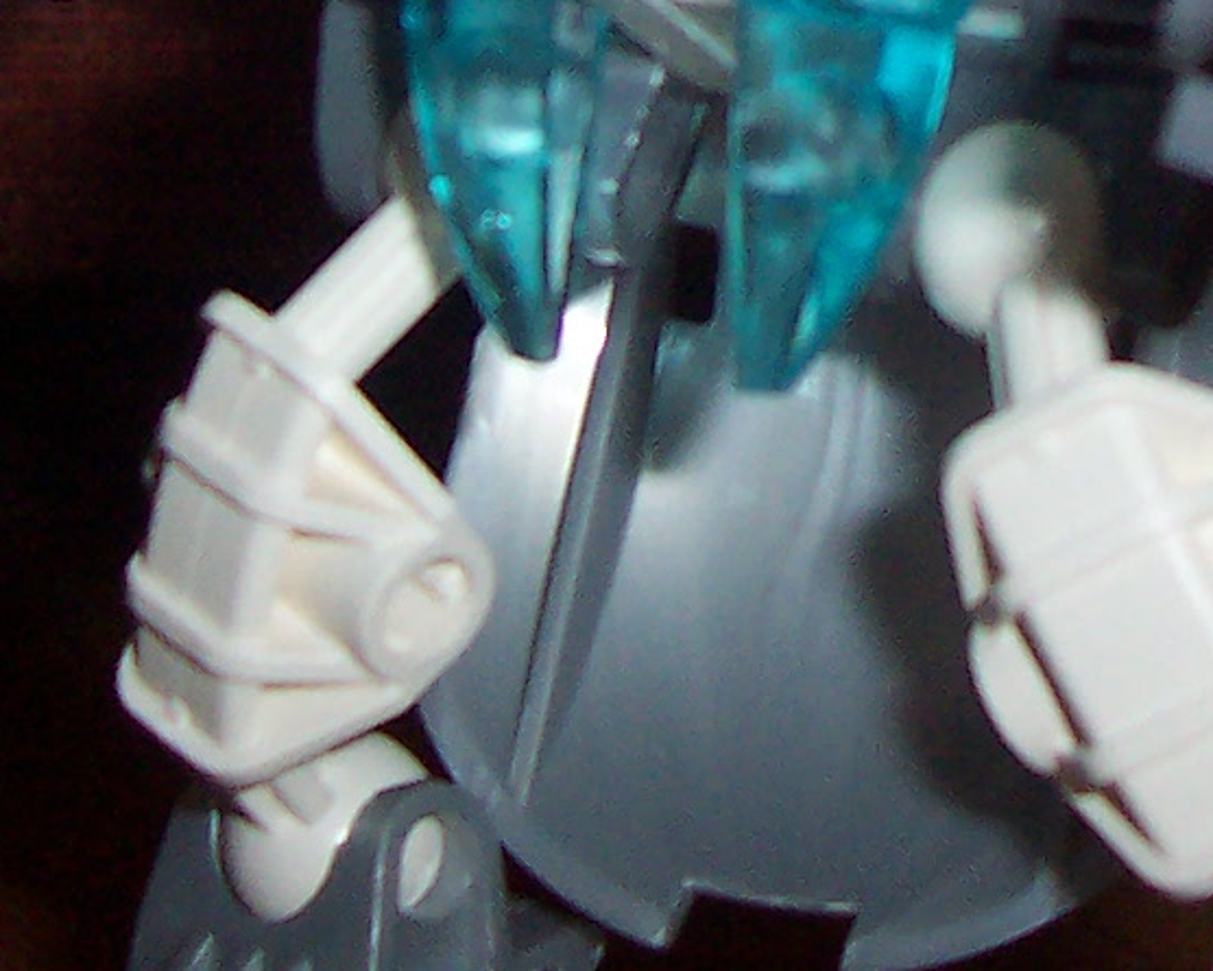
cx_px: 1172
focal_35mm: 132
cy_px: -434
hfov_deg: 14.4
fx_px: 4740
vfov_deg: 11.3
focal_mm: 5.6
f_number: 2.8
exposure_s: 1/60
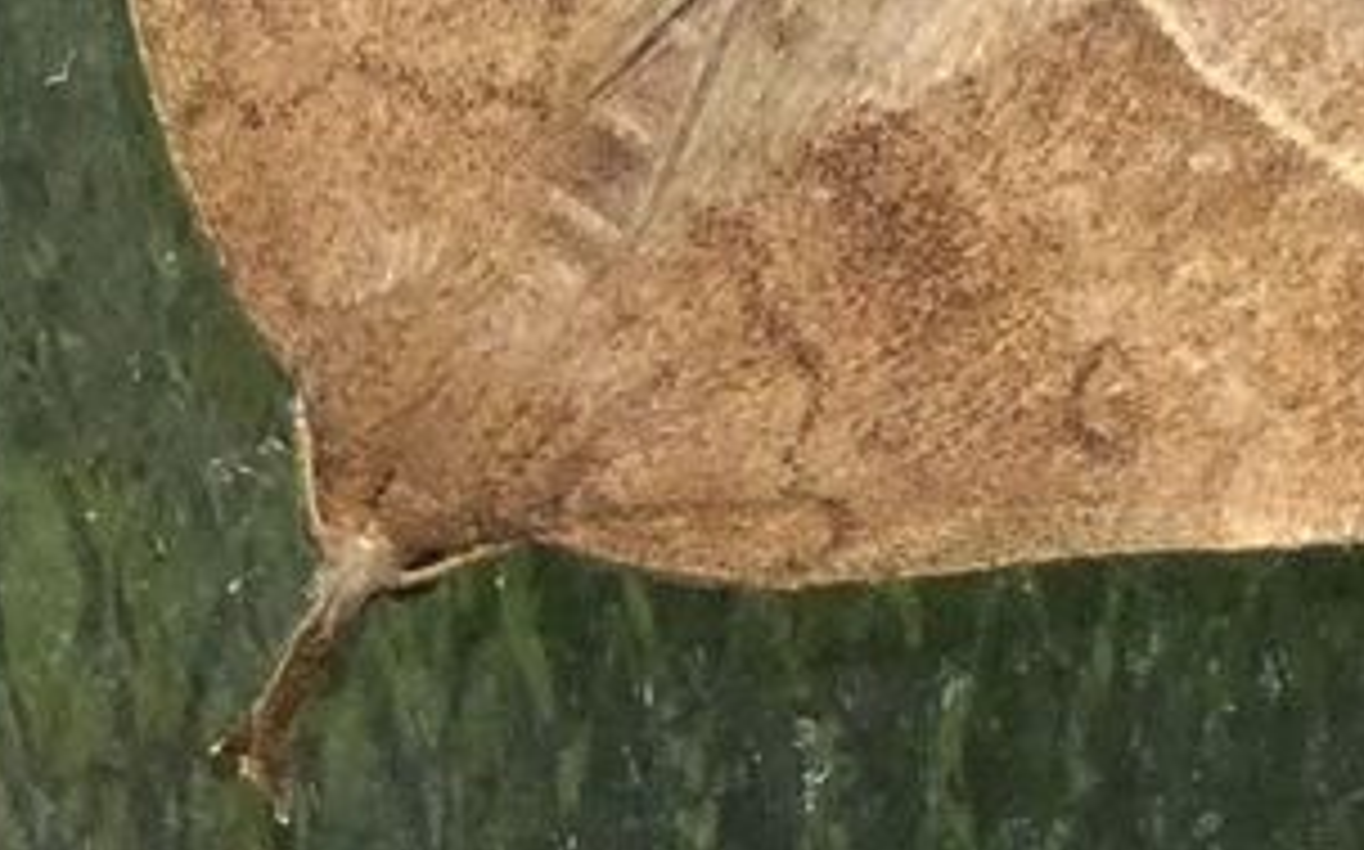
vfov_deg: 5.3
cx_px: 772
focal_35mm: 248
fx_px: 9214
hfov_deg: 8.5
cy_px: -9
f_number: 4.5
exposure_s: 1/60
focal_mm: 14.8
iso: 800
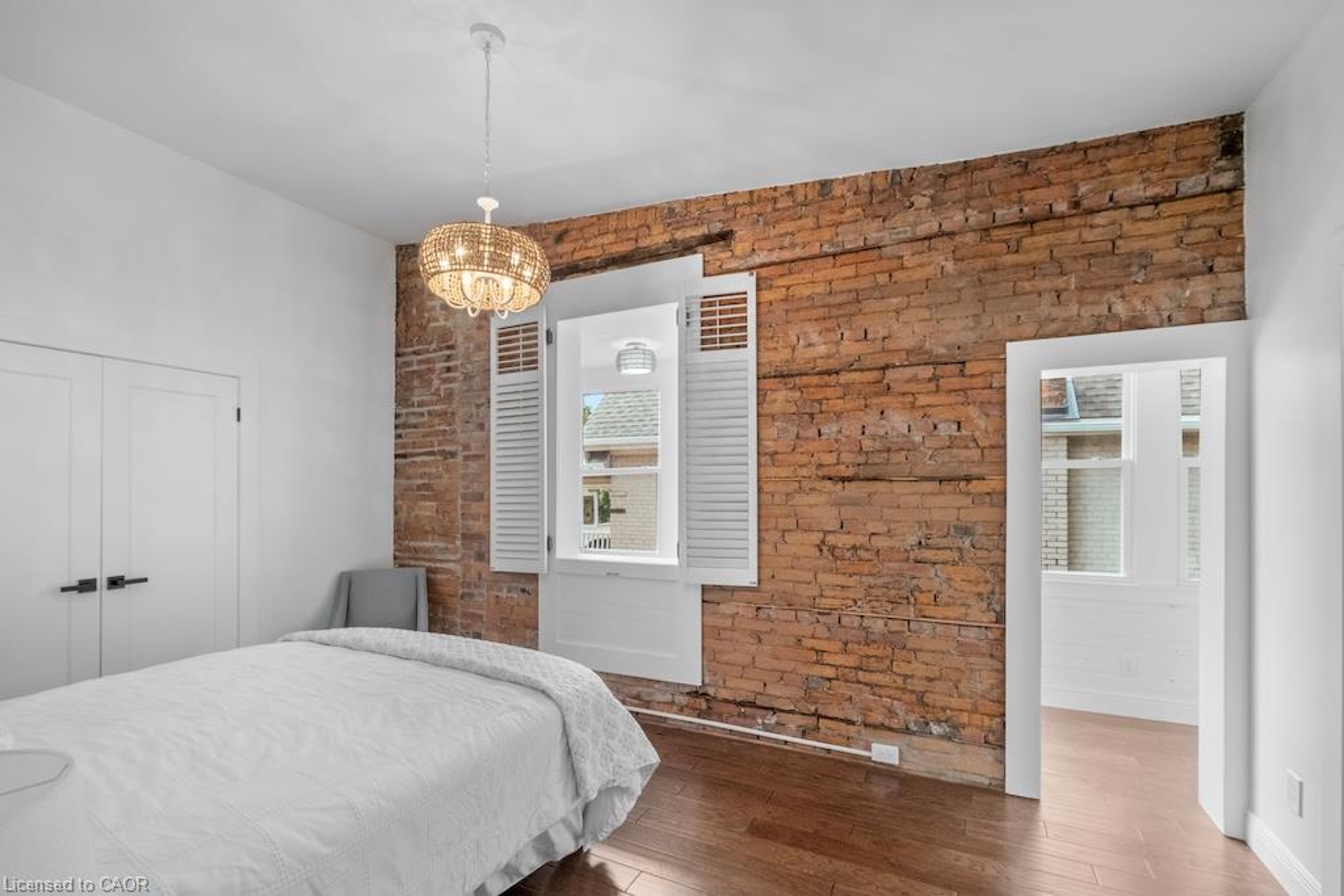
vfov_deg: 77.3
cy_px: 448
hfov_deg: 100.4
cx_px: 672
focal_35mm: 15
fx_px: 560
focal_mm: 10
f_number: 7.1
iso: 1250
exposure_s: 1/10
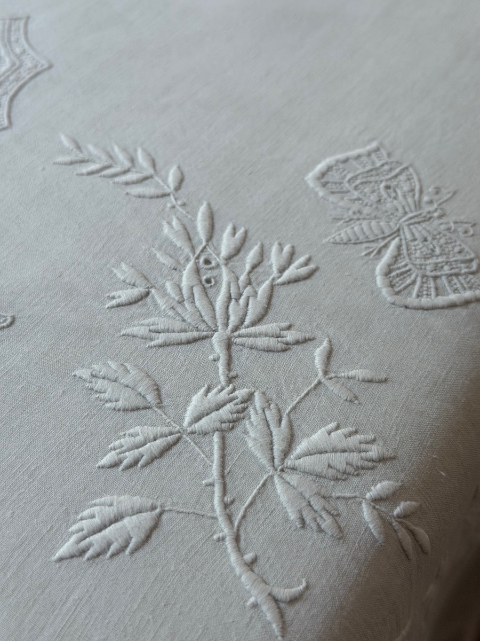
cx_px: 240
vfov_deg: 39.7
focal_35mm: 48
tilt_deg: -48.6
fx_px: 887
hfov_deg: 30.3
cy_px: 320
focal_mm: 6.76
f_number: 1.78
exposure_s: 1/121
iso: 64
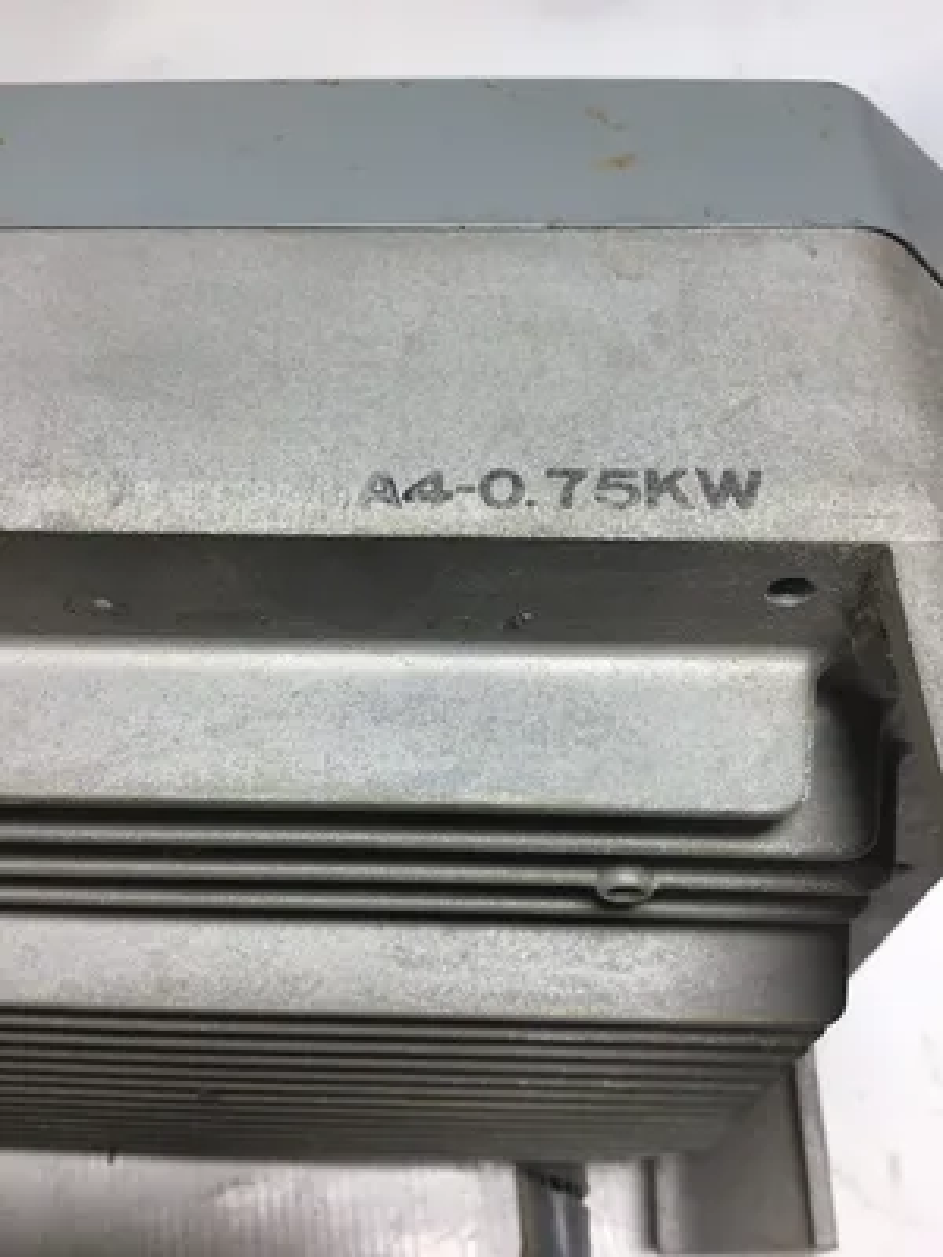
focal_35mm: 31
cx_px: 472
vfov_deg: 58.4
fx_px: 1126
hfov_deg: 45.4
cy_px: 628
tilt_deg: -59.9
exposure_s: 1/120
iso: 32
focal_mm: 3.3
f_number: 2.4
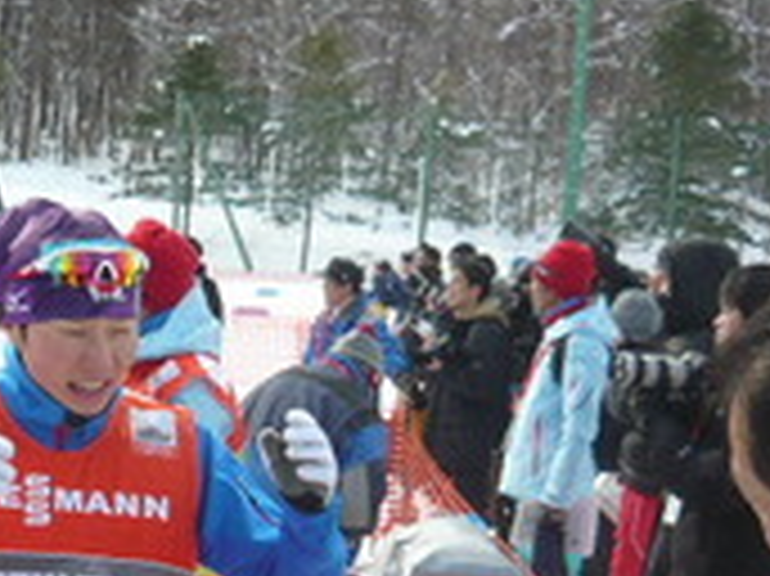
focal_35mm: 81
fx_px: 1801
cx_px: 117
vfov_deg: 18.0
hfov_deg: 23.7
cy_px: 470
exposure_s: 1/400
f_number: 2.8
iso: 100
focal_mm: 5.5
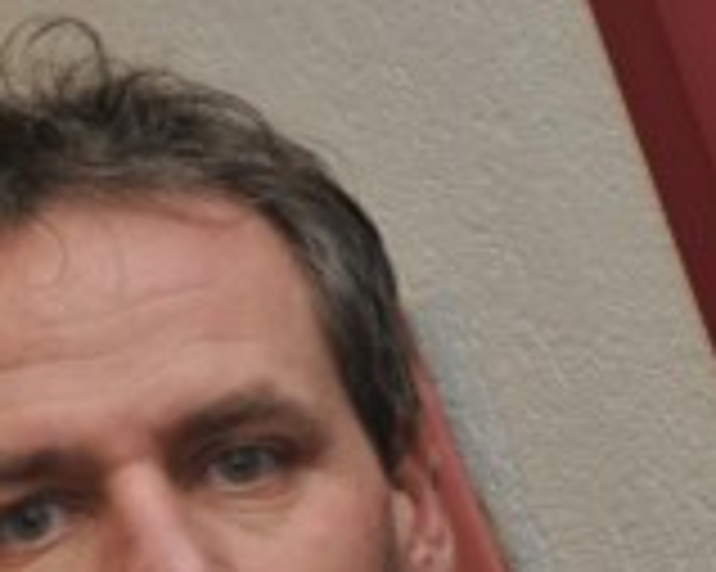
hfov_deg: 7.5
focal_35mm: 257
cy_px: 554
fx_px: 5443
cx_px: 212
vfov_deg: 6.0
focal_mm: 58
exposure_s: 1/60
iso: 800
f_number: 5
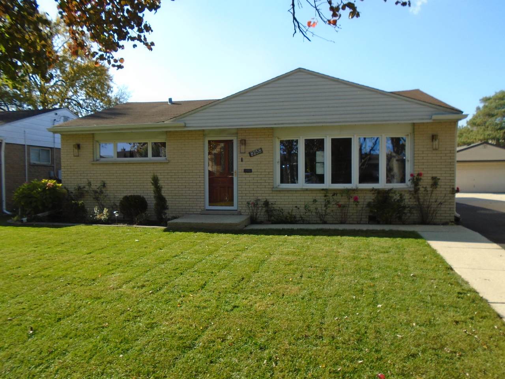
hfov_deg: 67.3
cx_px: 252
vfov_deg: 53.1
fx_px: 379
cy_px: 190
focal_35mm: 26
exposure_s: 1/500
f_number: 3.2
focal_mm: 4.6
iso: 100
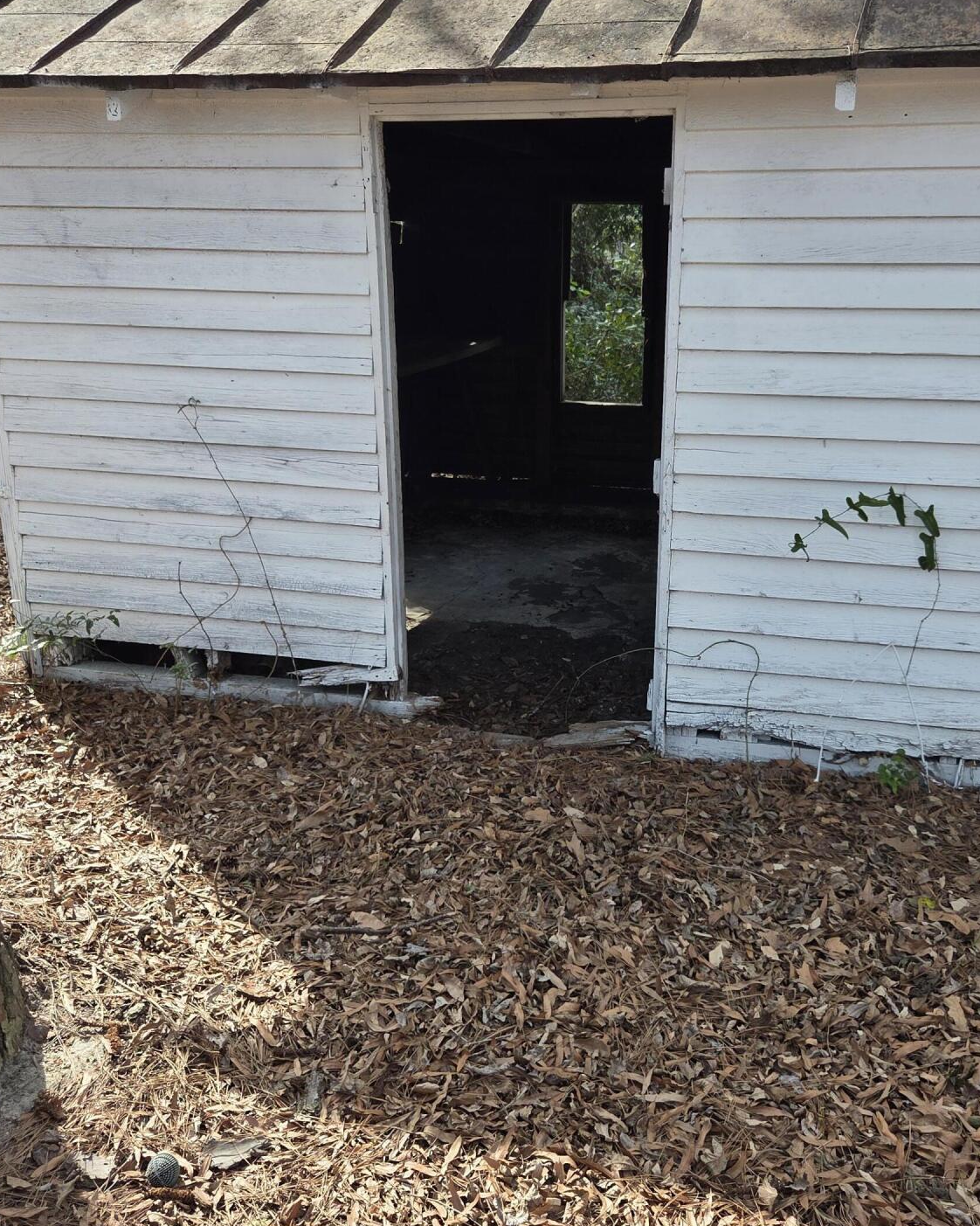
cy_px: 569
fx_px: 1160
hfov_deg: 45.6
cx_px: 563
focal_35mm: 32
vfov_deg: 55.6
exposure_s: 1/1406
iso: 80
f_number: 1.8
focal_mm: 5.4
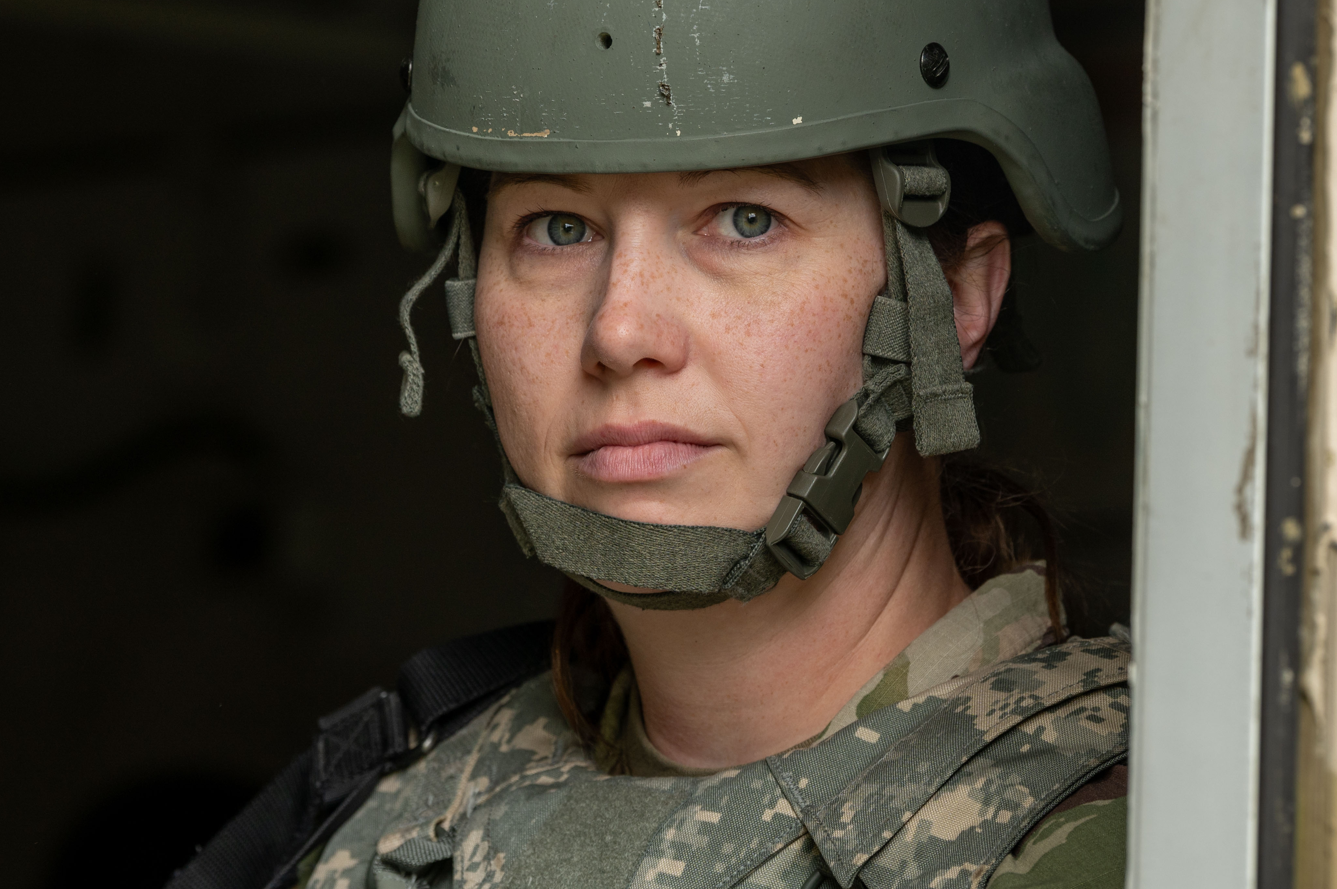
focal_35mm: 213
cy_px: 314
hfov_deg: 9.7
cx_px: 721
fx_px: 7905
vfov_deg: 6.4
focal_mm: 145
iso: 400
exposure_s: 1/200
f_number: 5.6
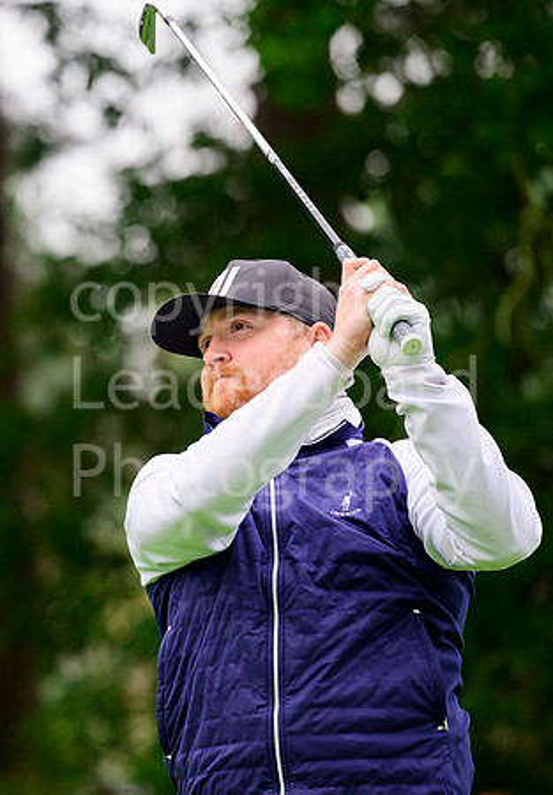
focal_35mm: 296
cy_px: 398
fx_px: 6621
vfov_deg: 6.9
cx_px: -42
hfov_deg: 4.8
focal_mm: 200
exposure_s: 1/1600
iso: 1000
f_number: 4
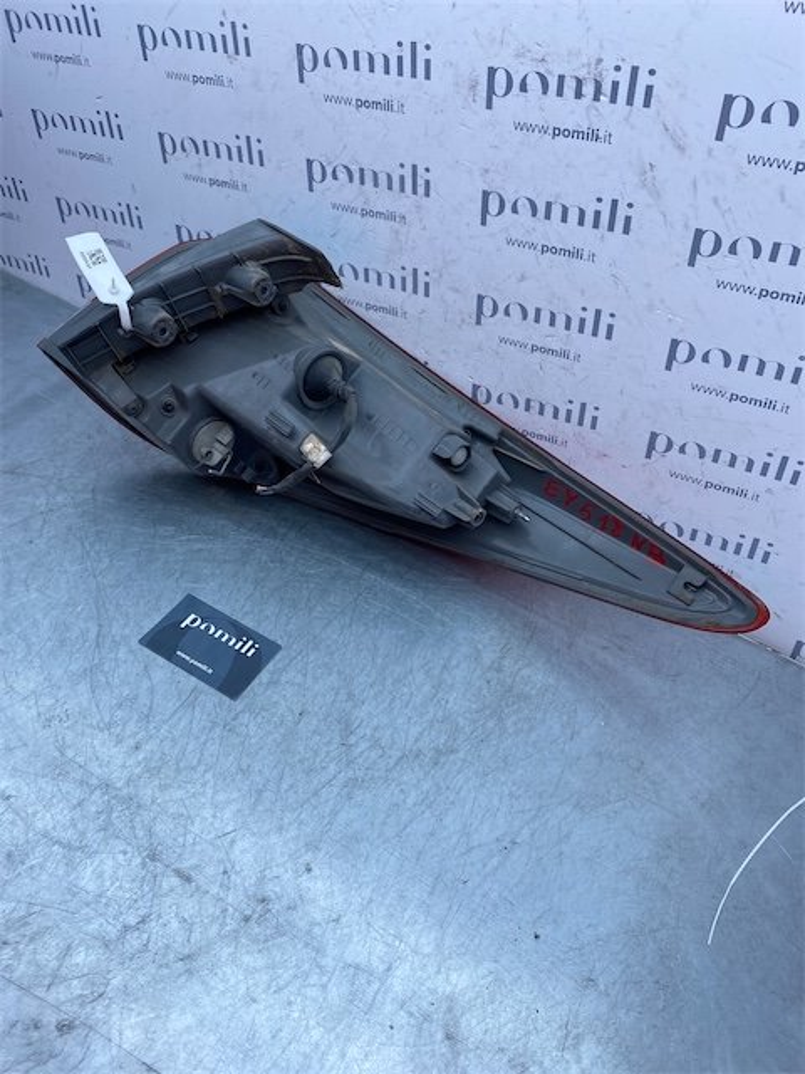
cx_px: 402
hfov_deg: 53.1
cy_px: 537
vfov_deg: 67.3
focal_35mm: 26
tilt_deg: -46.5
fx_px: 806
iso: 32
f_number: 1.8
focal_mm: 4.25
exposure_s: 1/1072
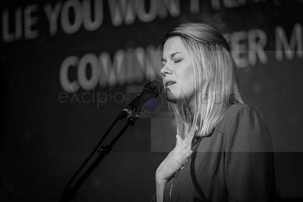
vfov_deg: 6.6
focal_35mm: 210
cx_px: 159
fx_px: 1764
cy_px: 97
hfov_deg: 9.8
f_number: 2.8
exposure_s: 1/60
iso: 160
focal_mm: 200
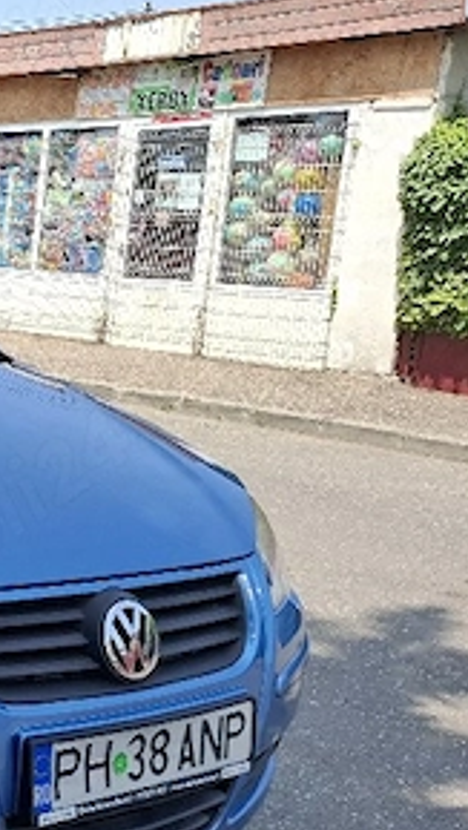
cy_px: 505
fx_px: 1145
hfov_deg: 19.3
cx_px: -293
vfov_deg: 39.6
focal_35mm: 52
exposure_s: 1/1250
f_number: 1.8
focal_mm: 5.54
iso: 50
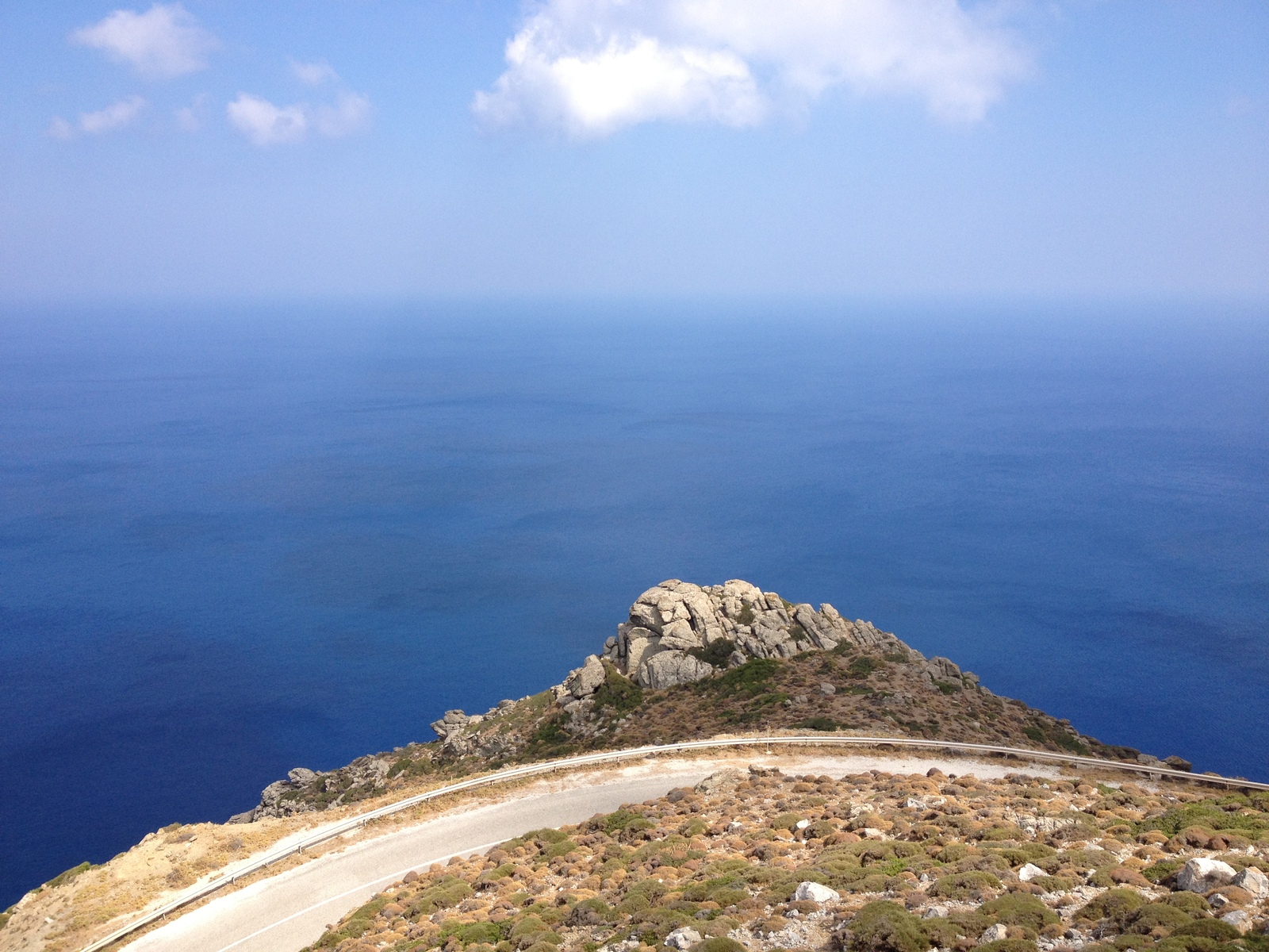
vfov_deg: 40.7
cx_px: 634
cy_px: 476
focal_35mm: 35
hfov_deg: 52.6
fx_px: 1283
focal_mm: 4.28
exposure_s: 1/1346
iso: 50
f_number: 2.4
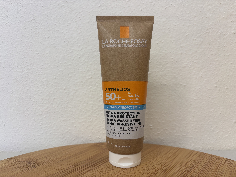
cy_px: 88
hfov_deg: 67.3
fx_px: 177
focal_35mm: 26
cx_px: 118
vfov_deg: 53.1
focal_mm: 5.96
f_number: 1.6
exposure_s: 1/100
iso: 64
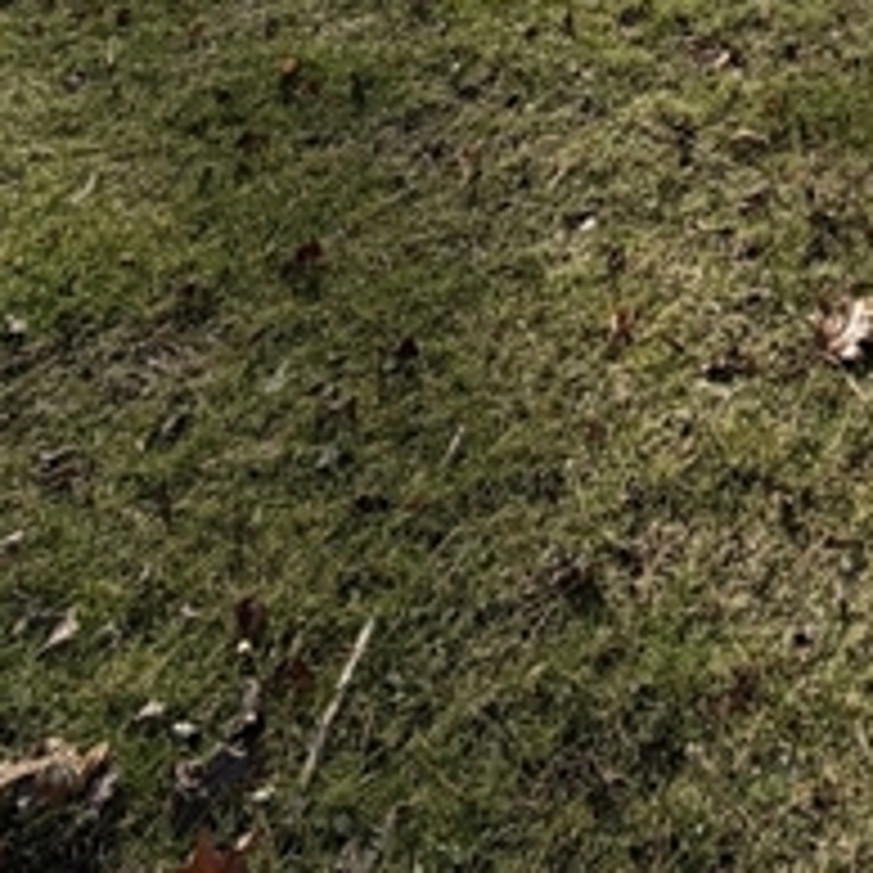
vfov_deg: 22.9
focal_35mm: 49
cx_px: 922
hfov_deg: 31.4
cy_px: -621
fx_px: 1398
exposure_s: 1/770
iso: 25
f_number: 2.2
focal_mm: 2.22
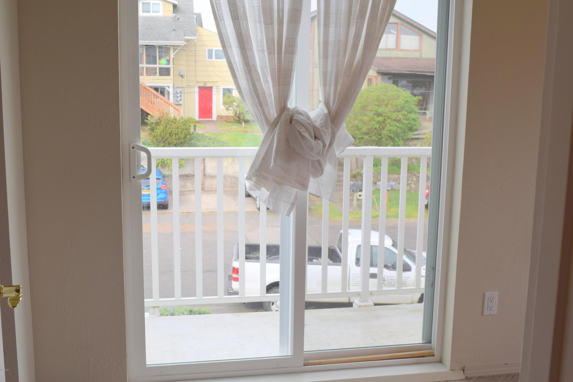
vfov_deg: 33.0
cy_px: 191
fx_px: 645
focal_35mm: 40
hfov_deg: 47.9
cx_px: 286
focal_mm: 27
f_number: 8
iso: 200
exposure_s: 1/125
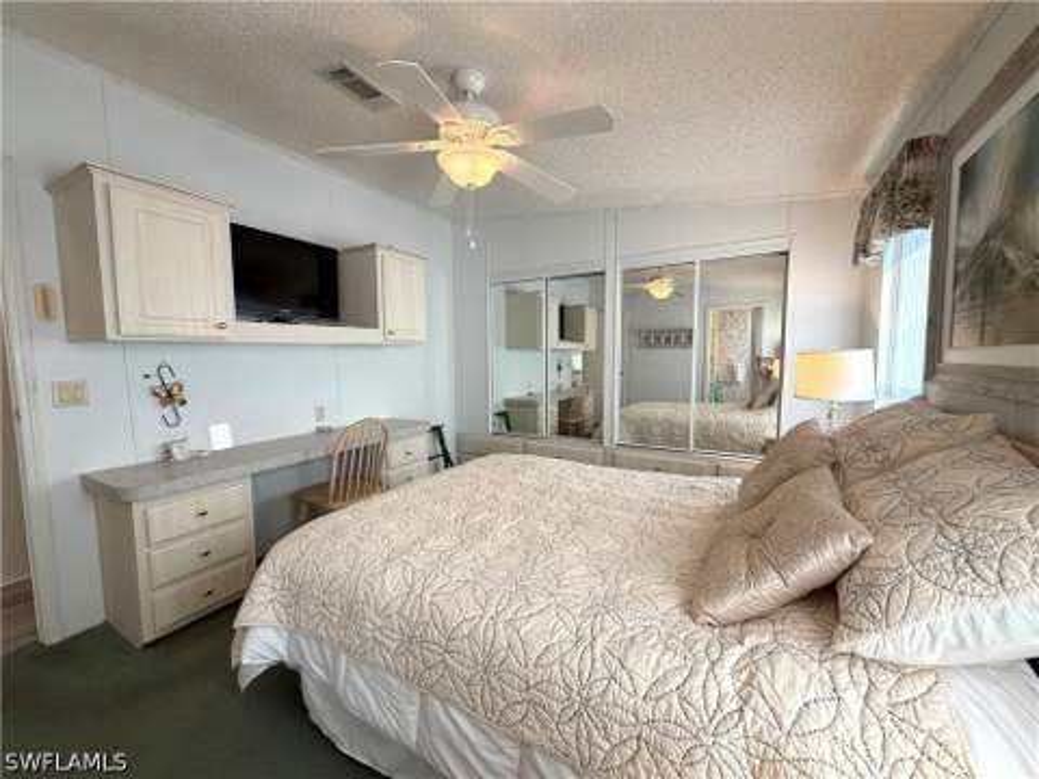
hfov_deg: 102.1
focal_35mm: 14
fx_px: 420
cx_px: 520
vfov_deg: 85.7
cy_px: 390
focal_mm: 2.22
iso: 160
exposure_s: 1/120
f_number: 2.2
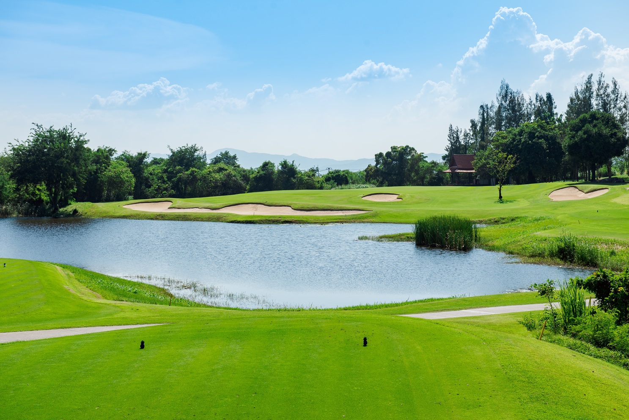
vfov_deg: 22.6
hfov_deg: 33.4
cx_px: 314
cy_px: 210
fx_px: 1048
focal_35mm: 60
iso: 100
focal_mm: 60
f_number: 8
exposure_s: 1/400
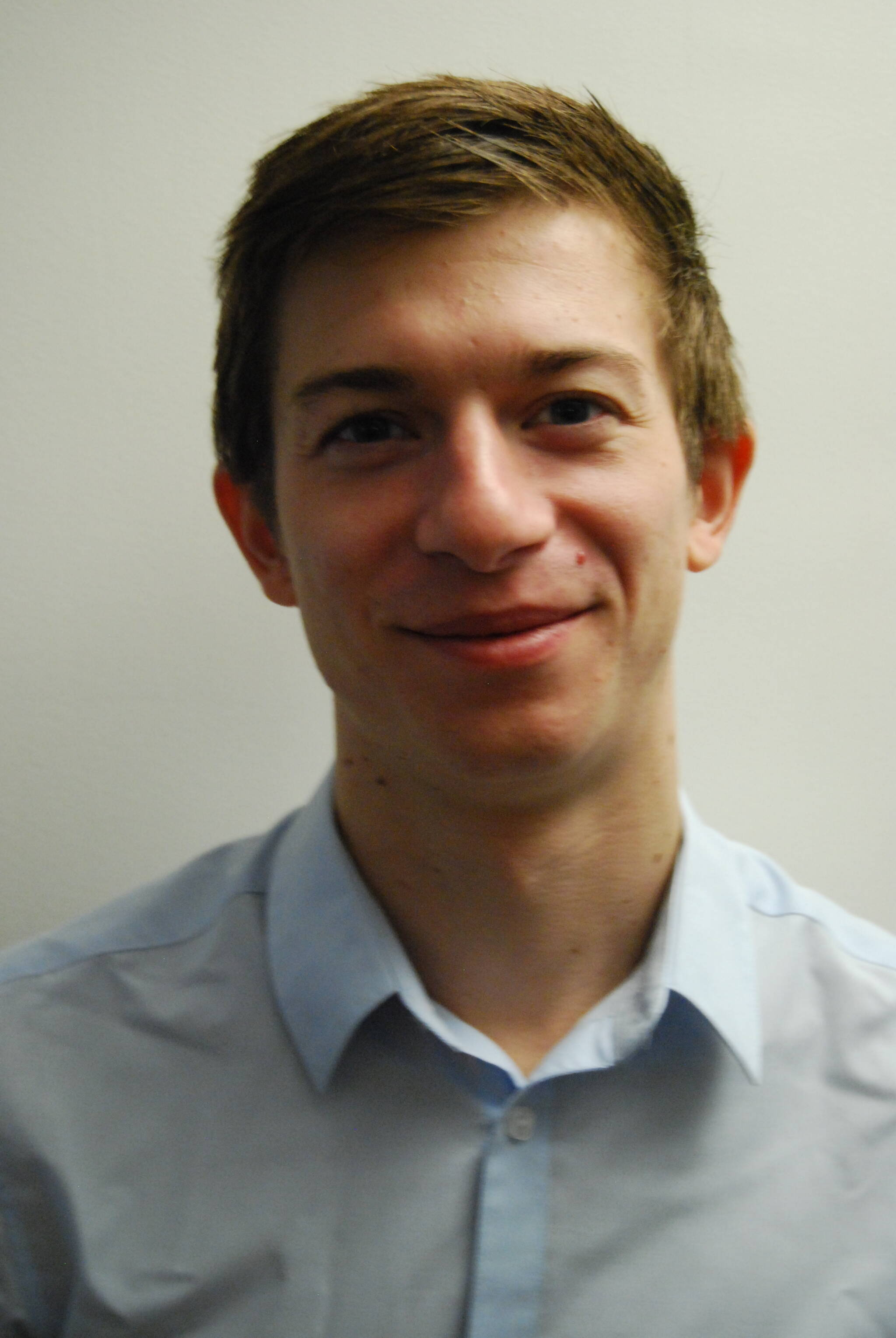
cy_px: 669
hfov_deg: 23.8
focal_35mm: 57
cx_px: 448
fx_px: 2122
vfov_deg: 35.0
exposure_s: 1/40
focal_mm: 38
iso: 1600
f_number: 5
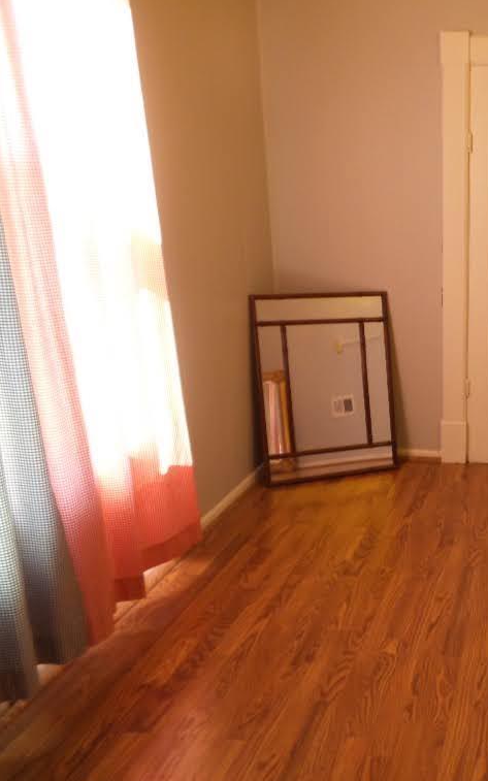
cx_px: 511
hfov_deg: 34.2
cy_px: 393
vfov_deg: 58.1
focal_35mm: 33
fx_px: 702
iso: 320
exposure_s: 1/30
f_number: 2.8
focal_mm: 4.1
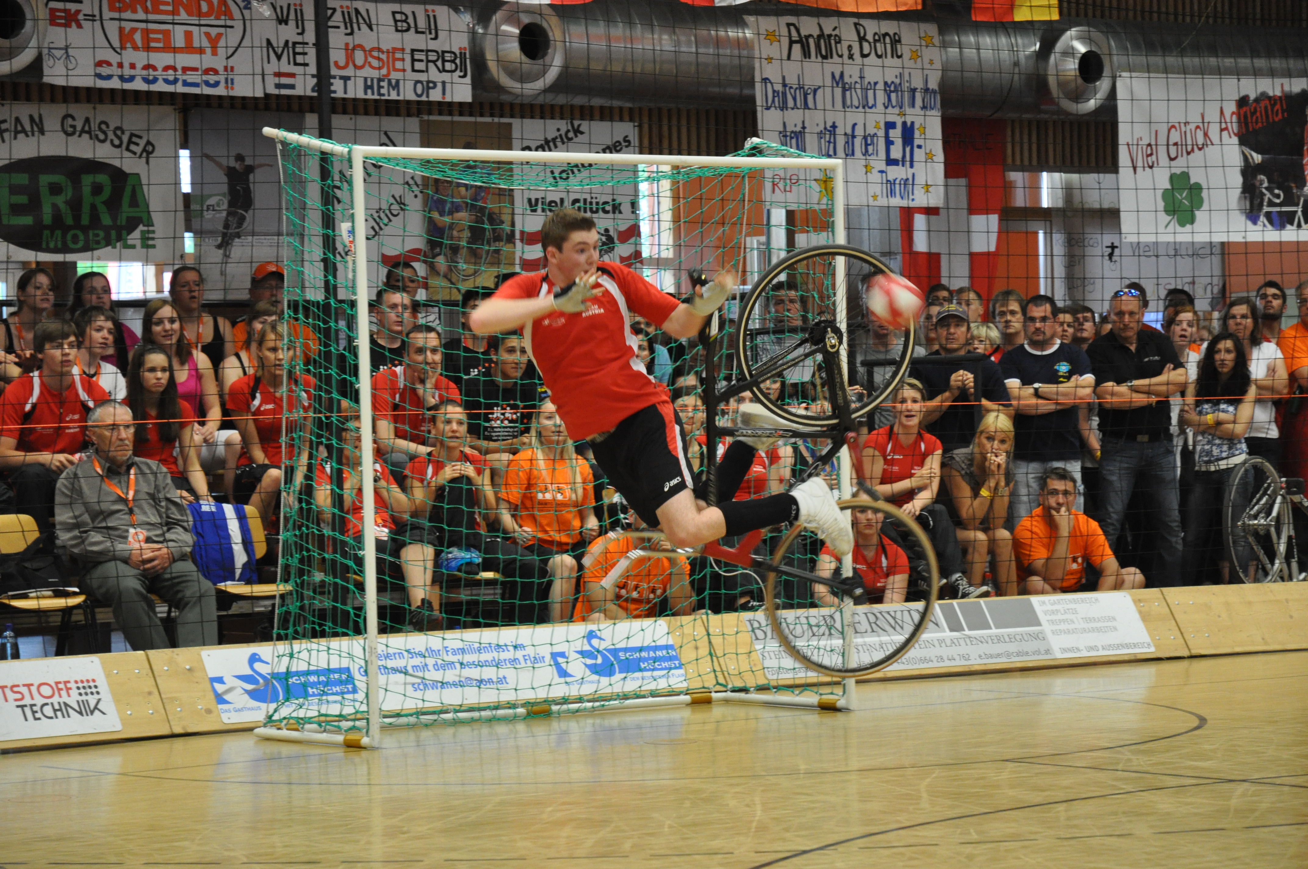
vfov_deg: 13.0
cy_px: 434
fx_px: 3810
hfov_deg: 19.5
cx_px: 654
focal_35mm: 105
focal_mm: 70
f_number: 4.5
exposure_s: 1/160
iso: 1600
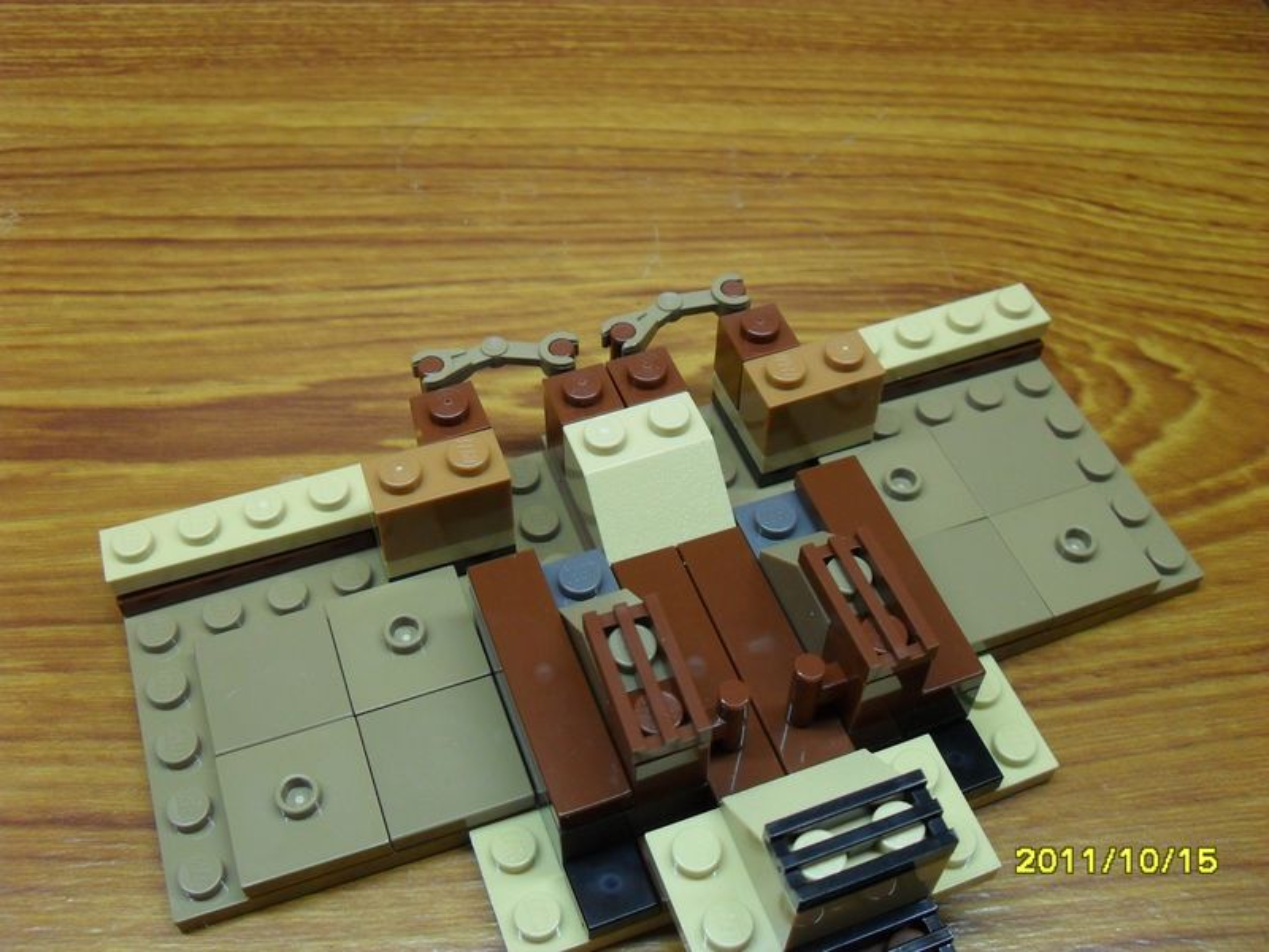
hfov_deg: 52.6
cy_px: 476
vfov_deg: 40.7
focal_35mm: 35
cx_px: 634
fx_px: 1283
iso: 200
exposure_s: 1/45
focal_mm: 6.2
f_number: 2.8
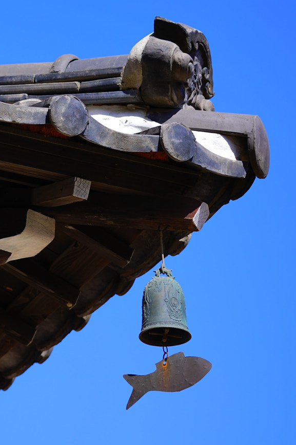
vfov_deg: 23.6
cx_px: 32
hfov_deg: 15.9
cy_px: 87
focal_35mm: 85
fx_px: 1049
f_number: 4
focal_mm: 46
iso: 50
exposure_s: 1/400
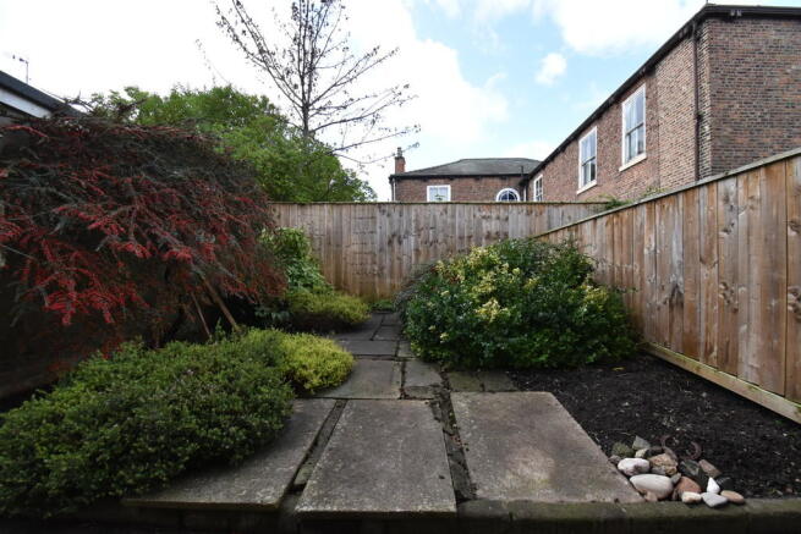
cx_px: 400
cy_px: 267
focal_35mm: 15
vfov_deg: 77.4
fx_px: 334
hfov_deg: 100.4
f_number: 8
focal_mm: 10
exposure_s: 1/250
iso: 800
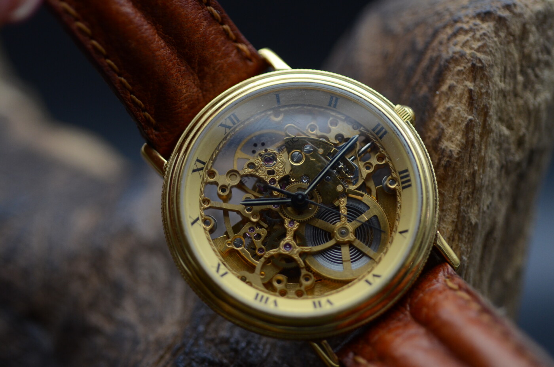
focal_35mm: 90
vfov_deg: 15.1
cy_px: 184
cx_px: 277
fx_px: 1382
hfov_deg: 22.7
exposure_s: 1/640
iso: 800
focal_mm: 60
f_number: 3.5
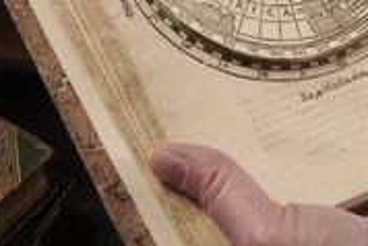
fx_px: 1668
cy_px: -4
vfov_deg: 8.4
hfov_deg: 12.6
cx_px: 271
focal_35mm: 163
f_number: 22
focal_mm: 42
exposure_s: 1/80
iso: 100
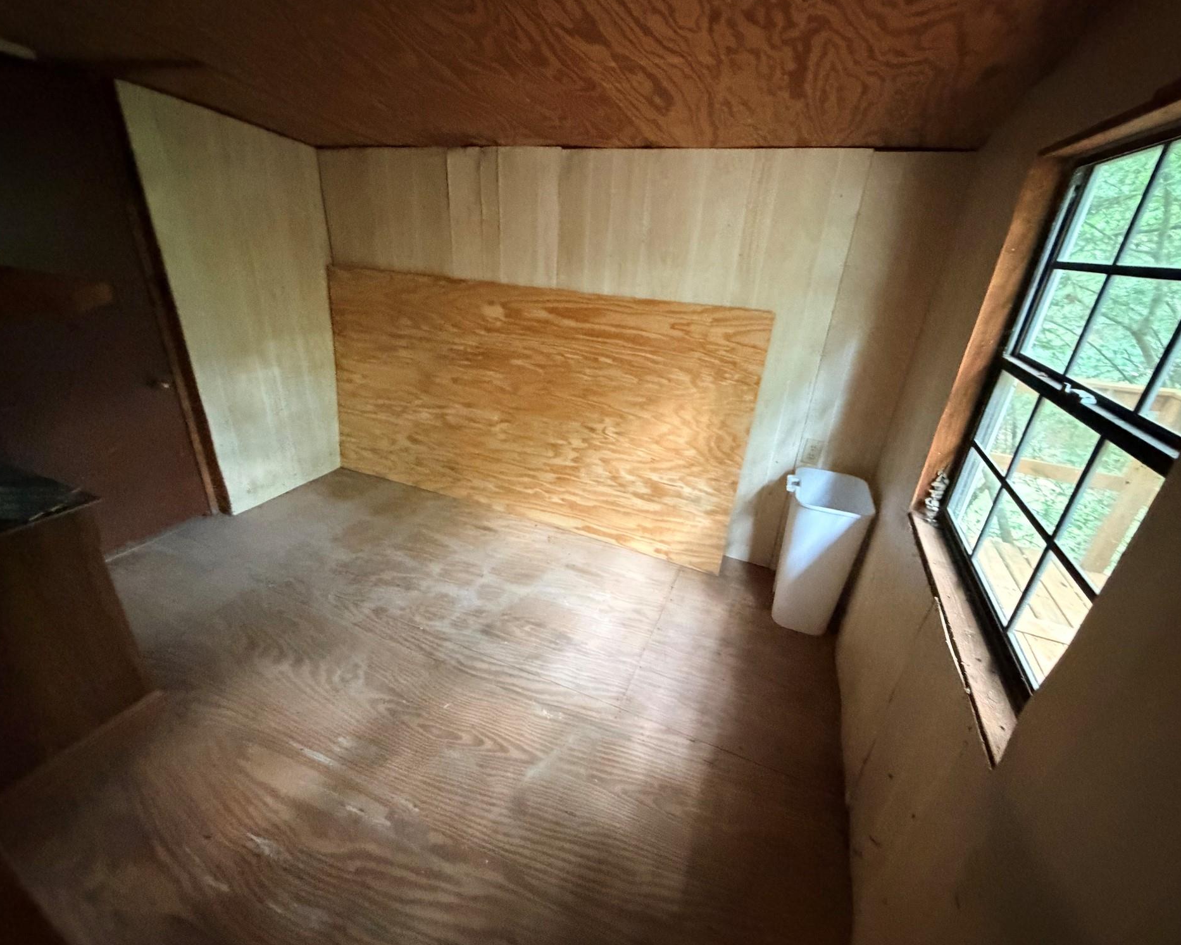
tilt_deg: -25.2
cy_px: 472
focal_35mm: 15
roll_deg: -4.3
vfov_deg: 84.0
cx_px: 581
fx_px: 524
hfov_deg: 96.8
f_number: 2.2
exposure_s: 1/40
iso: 1600
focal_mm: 2.22
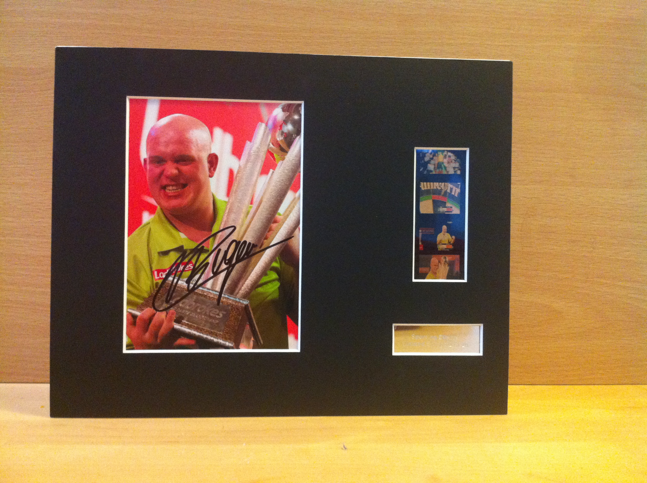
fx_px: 653
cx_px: 324
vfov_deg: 40.6
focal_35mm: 35
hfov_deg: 52.7
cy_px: 242
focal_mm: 3.85
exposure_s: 1/15
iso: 500
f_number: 2.8
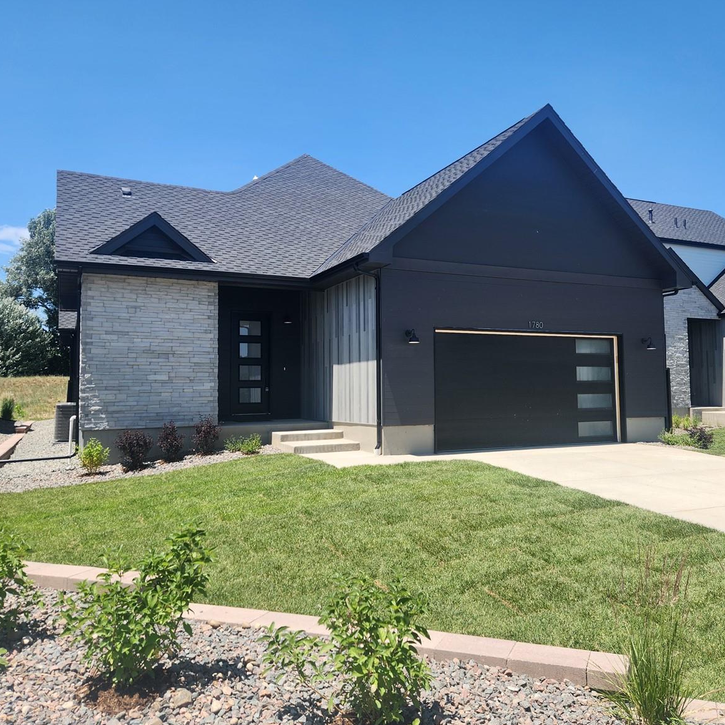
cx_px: 412
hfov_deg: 57.1
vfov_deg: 57.3
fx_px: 663
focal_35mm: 28
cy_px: 363
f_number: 1.8
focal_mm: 5.4
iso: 20
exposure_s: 1/968
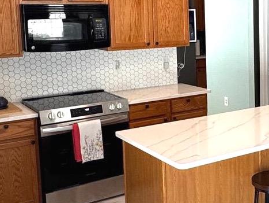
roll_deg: -0.5
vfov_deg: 24.8
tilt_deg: -6.9
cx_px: 296
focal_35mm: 59
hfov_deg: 29.5
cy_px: 82
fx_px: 459
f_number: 2.2
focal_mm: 2.22
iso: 160
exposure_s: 1/120
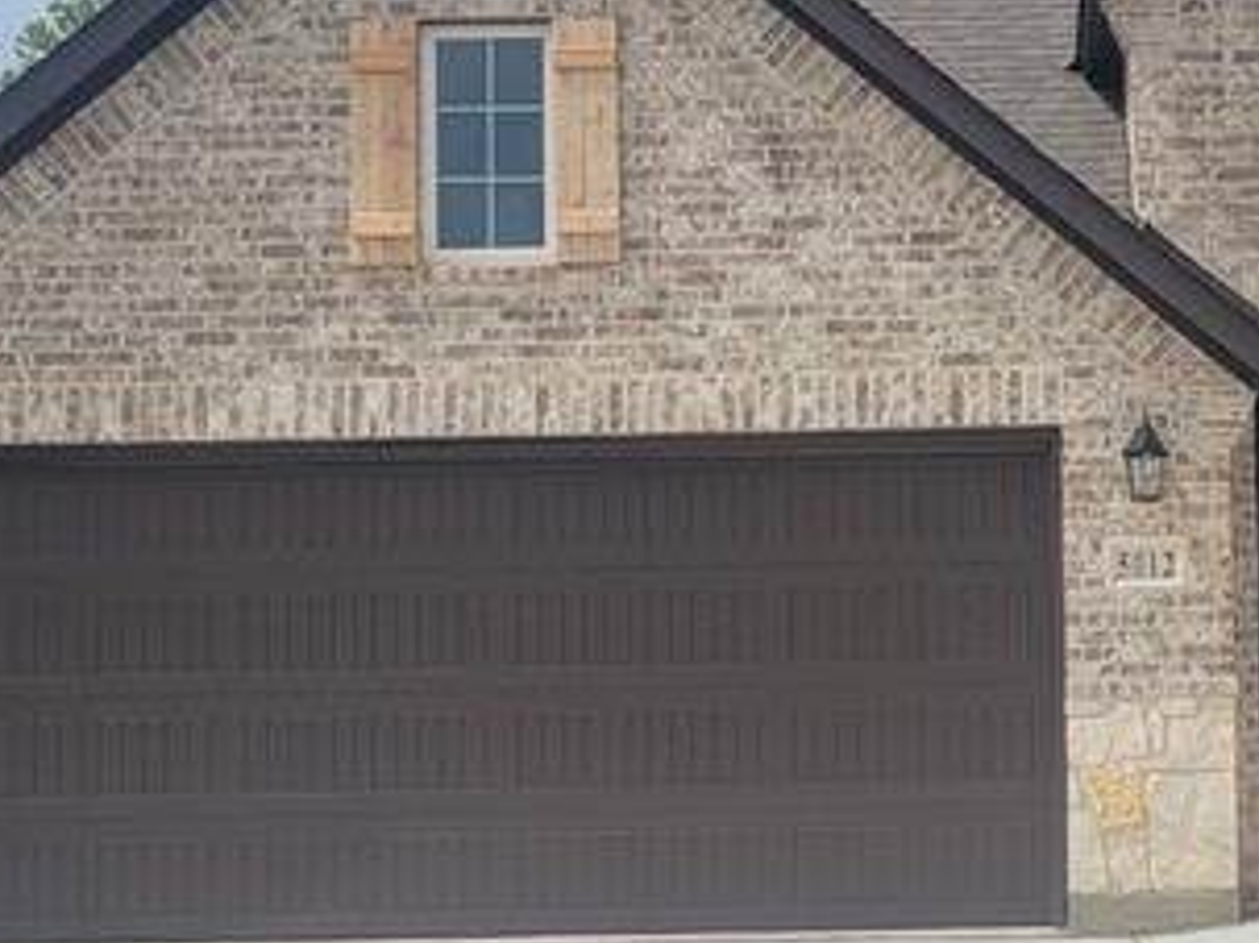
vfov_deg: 16.7
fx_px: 3199
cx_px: 1130
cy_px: 594
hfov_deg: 21.8
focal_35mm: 88
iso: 40
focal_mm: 5.4
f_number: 1.8
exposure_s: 1/3999
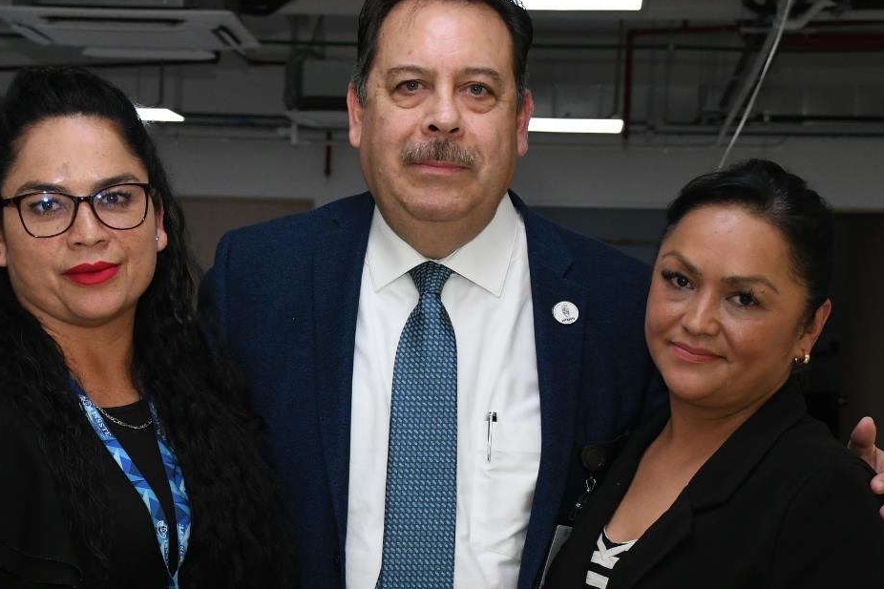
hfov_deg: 22.3
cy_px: 429
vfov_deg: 15.0
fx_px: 2234
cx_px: 347
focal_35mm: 91
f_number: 6.3
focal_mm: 35
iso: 2000
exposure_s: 1/200
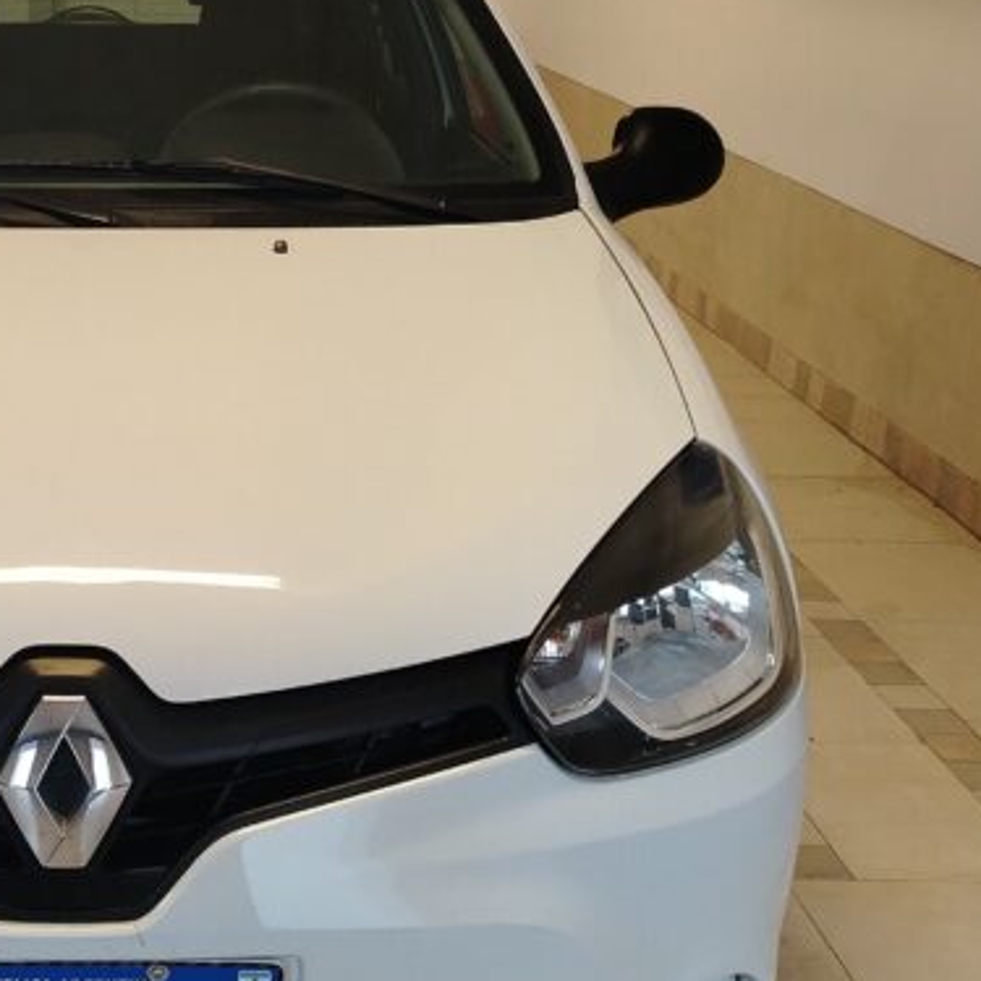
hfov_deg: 28.1
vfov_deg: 29.5
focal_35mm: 58
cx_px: 50
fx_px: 1860
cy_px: 466
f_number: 1.75
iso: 2638
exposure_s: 1/100
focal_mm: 5.25
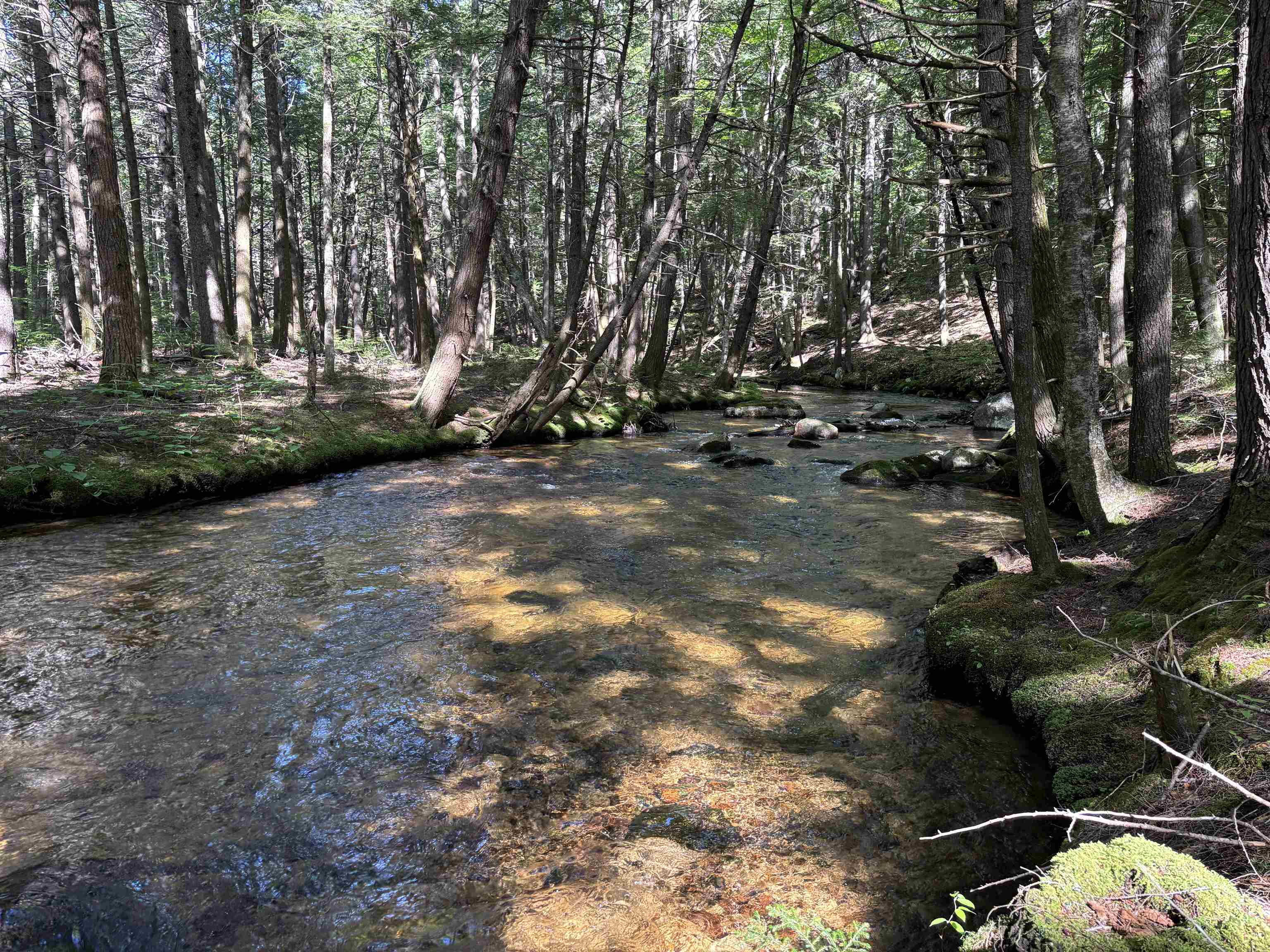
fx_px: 954
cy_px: 476
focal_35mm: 26
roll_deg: -1.8
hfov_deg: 67.3
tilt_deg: -5.0
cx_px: 635
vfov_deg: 53.1
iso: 125
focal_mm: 5.96
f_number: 1.6
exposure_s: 1/113
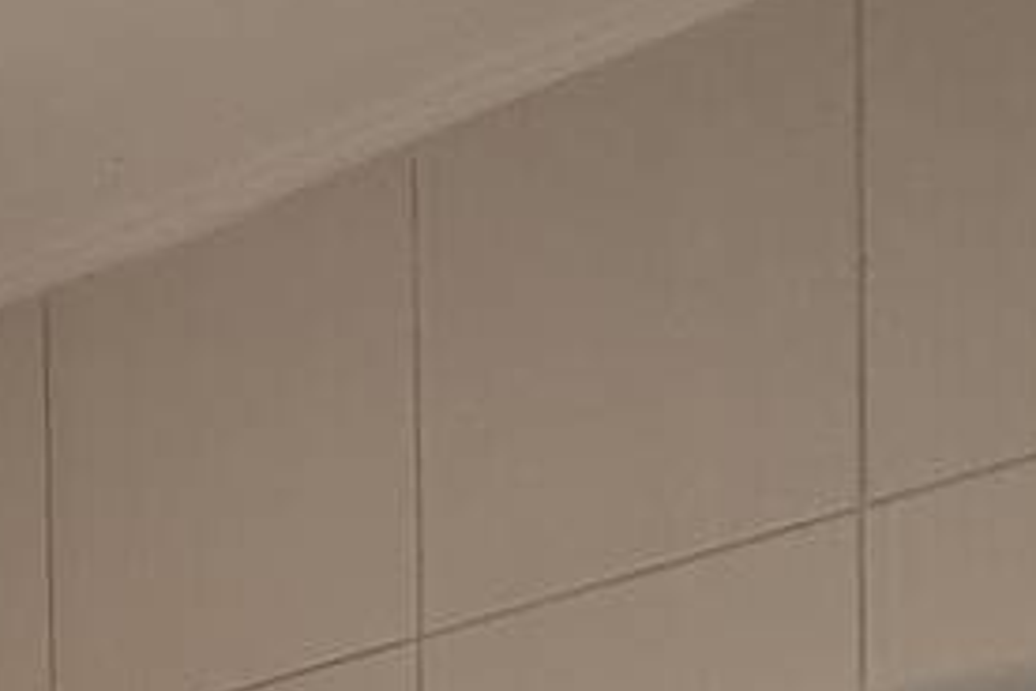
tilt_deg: -2.1
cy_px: 1885
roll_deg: +1.4
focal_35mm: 76
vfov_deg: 12.1
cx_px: -477
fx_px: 2187
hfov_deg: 22.4
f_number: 2.2
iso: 100
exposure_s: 1/99
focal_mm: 2.22
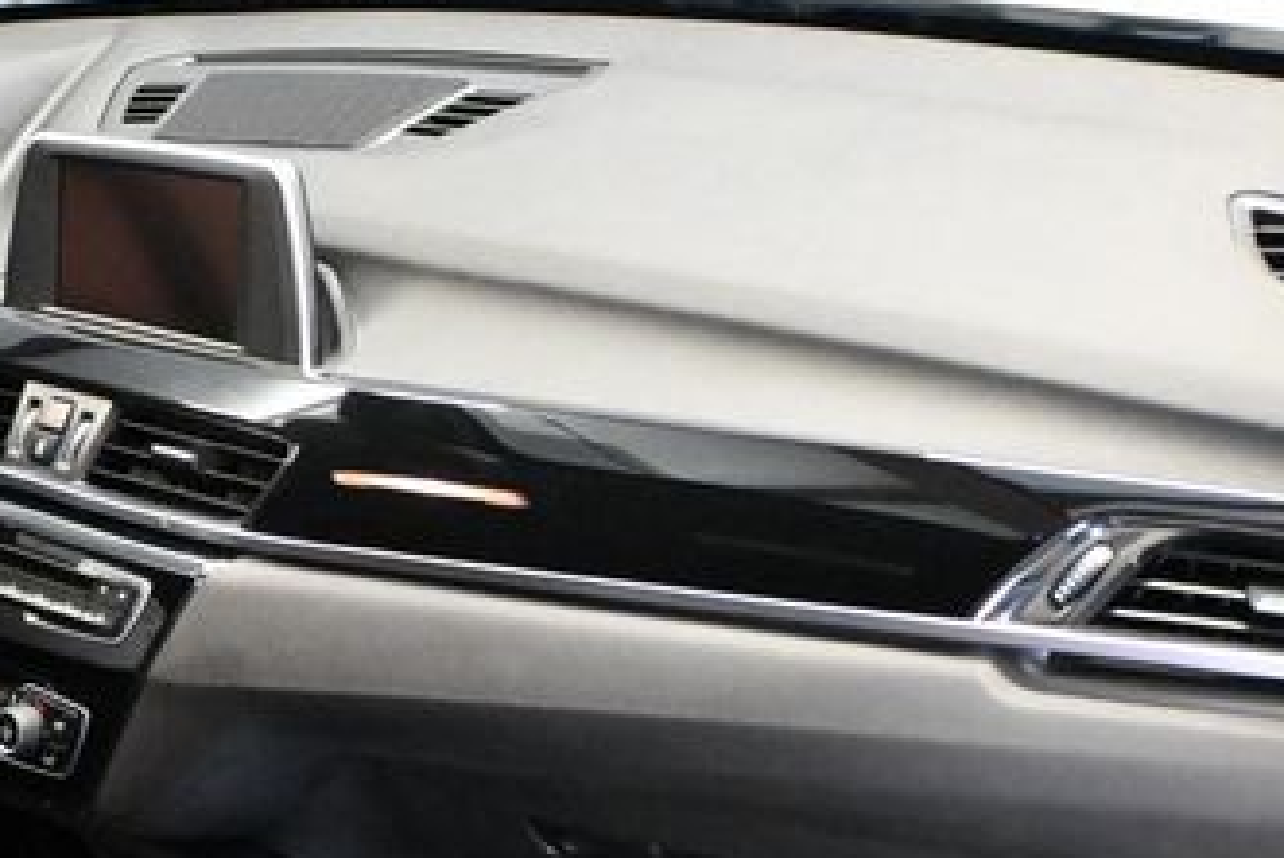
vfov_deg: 23.3
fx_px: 2015
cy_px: 800
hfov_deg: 34.8
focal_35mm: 56
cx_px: 361
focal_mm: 19.5
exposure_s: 1/60
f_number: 3.8
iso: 12800
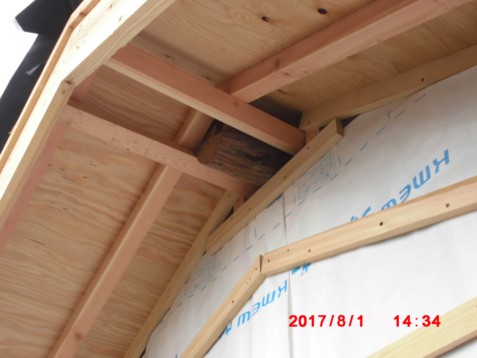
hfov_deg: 38.9
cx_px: 238
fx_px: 675
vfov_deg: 29.7
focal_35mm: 49
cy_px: 179
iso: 100
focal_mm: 8.9
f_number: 4.8
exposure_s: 1/60
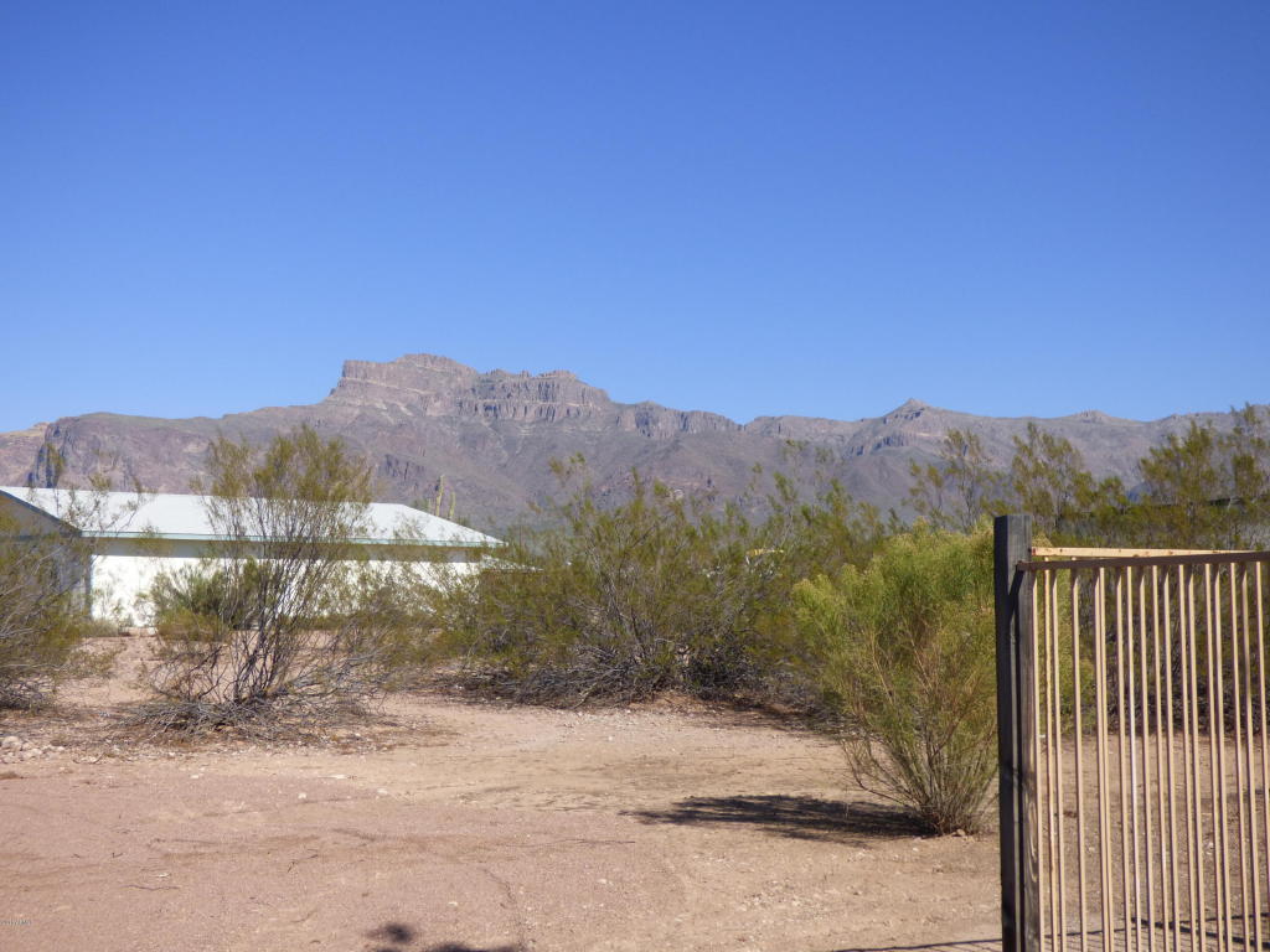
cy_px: 476
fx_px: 1651
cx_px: 635
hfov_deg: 42.1
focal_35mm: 45
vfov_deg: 32.2
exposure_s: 1/1300
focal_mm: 7.79
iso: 100
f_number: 3.7
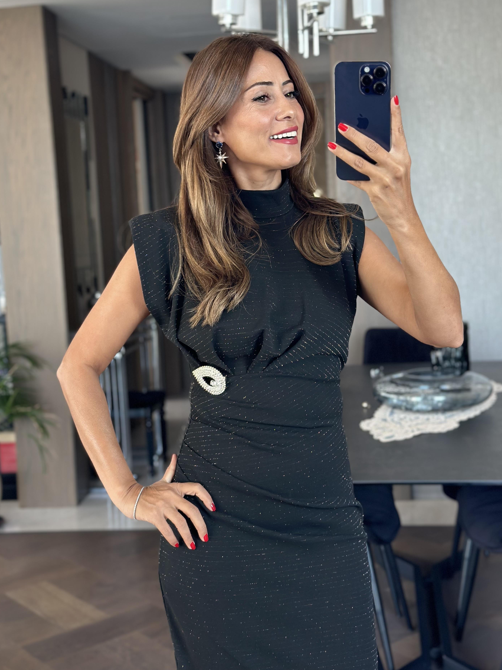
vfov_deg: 36.8
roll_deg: +4.5
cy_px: 312
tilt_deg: -19.4
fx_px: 1006
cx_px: 258
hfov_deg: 28.0
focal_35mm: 52
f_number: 1.78
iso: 125
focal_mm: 6.86
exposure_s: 1/85
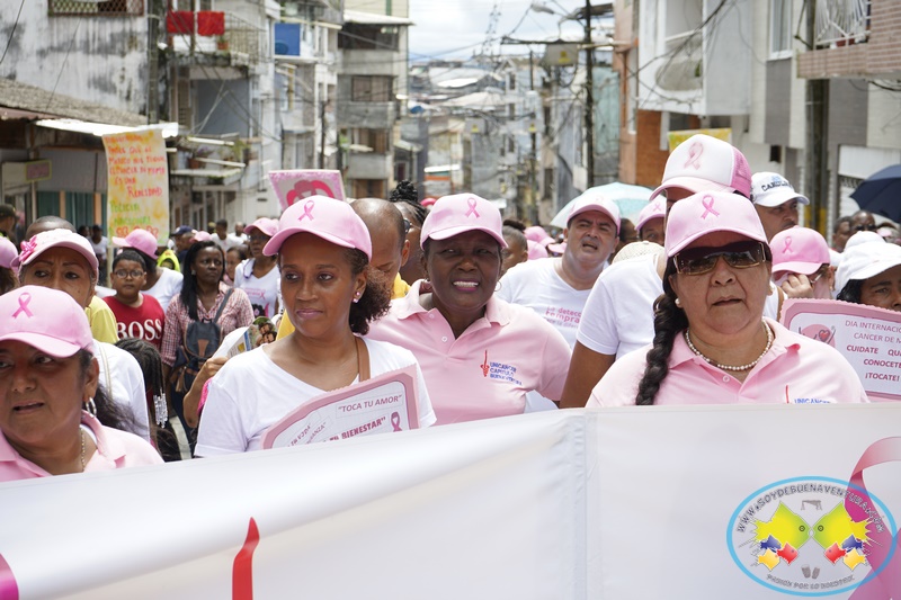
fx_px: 1751
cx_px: 450
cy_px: 300
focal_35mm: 70
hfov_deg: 28.8
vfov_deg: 19.4
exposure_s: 1/250
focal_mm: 70
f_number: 8
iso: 200
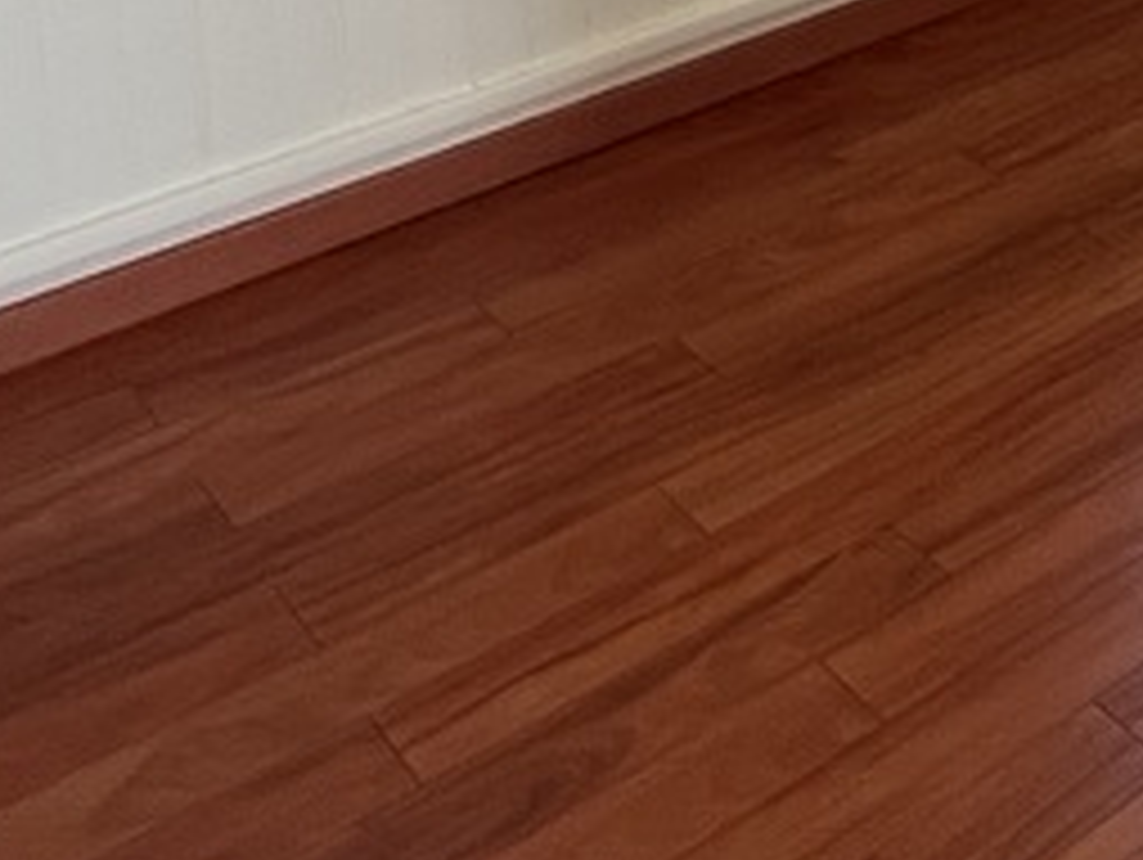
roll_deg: -1.2
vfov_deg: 21.5
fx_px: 1950
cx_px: 1168
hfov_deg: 30.2
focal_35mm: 59
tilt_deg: -14.8
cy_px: -374
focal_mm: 1.57
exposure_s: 1/99
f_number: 1.8
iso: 200
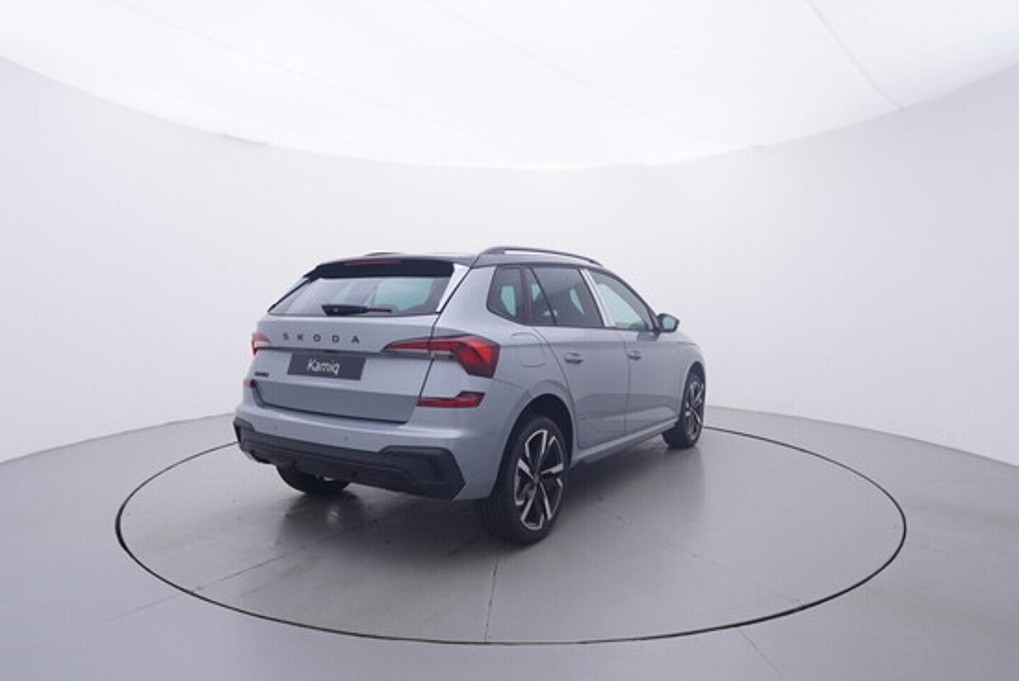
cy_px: 340
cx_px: 510
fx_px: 637
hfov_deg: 77.3
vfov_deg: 56.2
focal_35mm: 22
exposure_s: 1/80
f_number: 5
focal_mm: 15
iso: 200
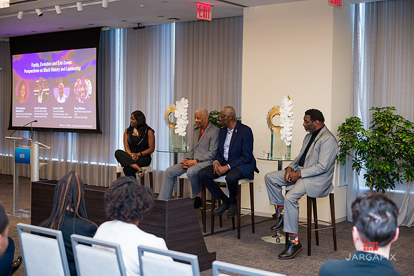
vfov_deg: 26.0
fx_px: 598
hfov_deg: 38.2
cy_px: 138
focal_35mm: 52
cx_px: 207
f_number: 4
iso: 640
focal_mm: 52
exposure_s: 1/200
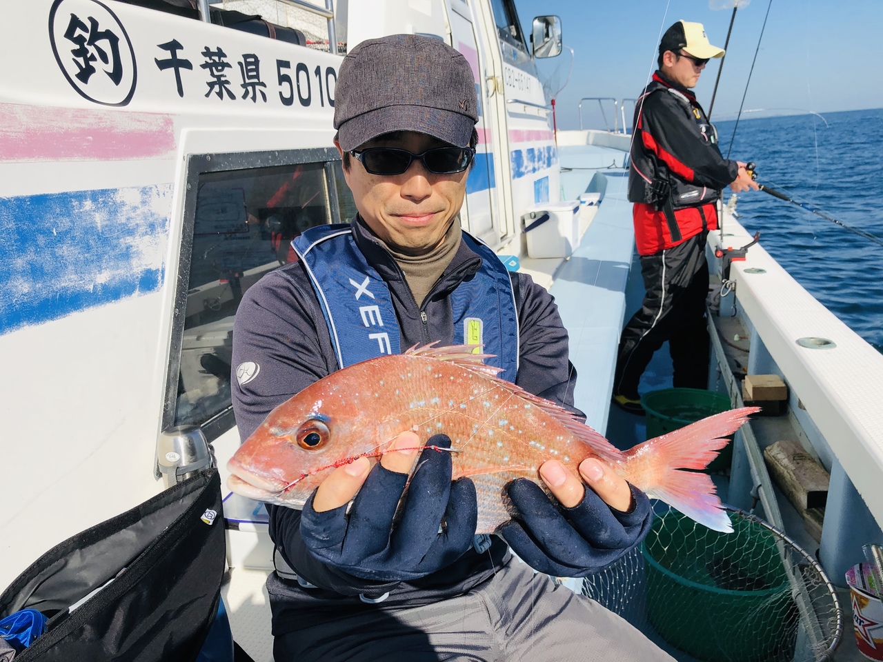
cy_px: 331
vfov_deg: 49.7
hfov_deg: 63.4
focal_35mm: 28
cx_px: 442
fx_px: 714
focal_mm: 3.99
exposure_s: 1/3205
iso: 25
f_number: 1.8
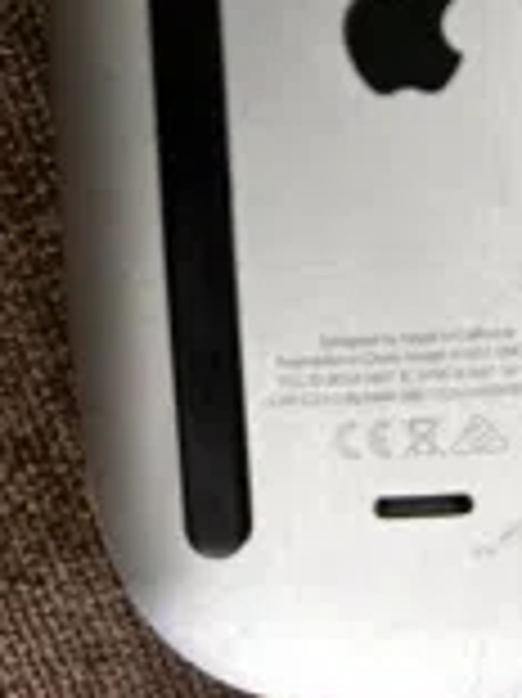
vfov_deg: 26.6
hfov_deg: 21.9
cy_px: -81
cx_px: 292
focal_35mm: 67
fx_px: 1349
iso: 500
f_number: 1.5
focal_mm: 5.7
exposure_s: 1/33
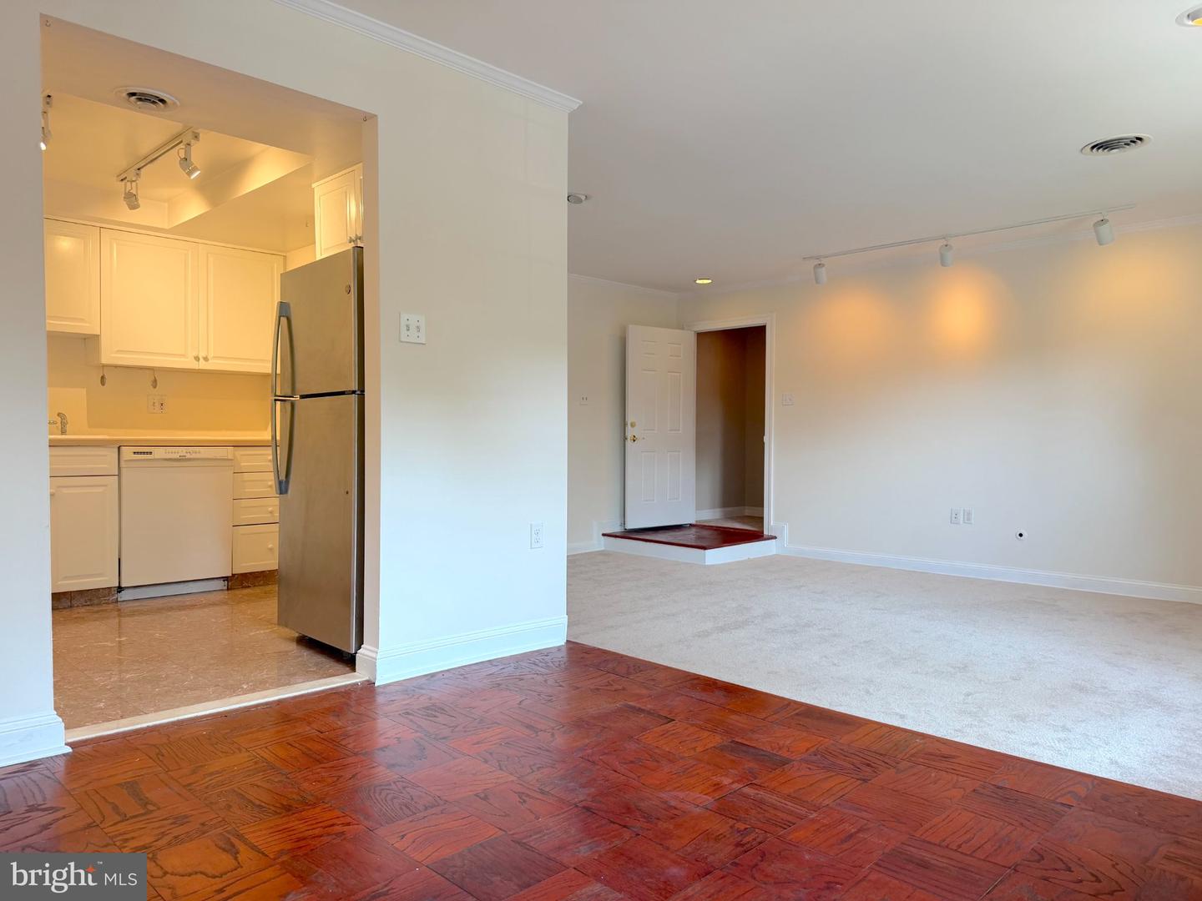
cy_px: 450
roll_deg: +0.0
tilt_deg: -1.3
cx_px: 601
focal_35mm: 24
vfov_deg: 56.8
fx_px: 833
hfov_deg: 71.6
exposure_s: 1/120
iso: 125
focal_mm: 6.76
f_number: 1.78
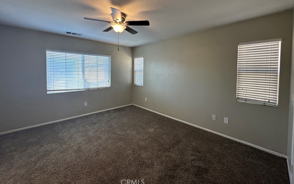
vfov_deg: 74.1
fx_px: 120
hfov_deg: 101.5
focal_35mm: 15
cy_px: 75
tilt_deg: -0.7
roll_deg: -0.5
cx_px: 147
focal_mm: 2.22
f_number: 2.2
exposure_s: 1/120
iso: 125
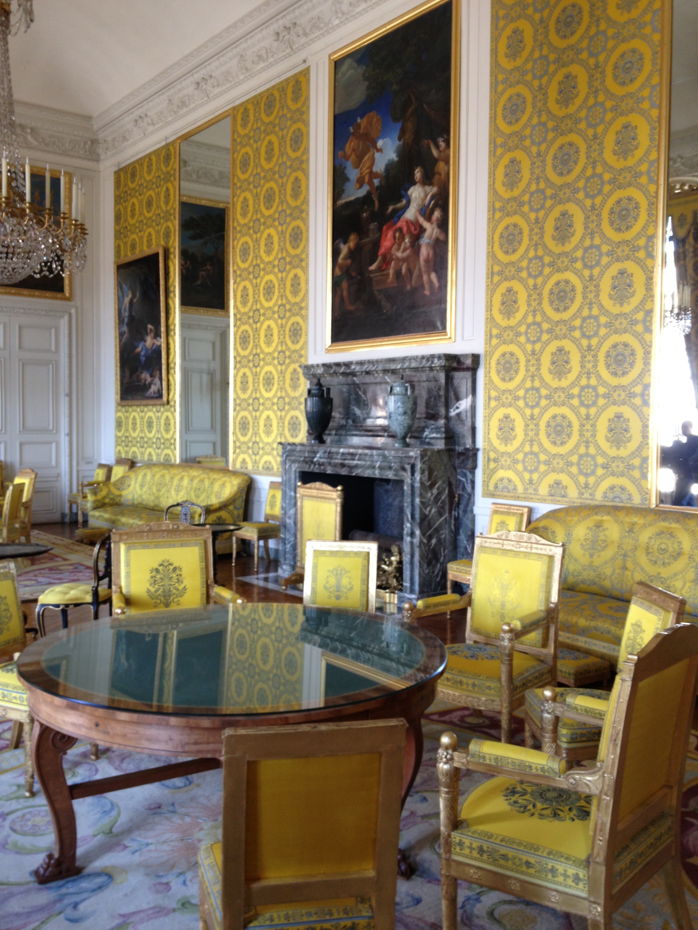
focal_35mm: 35
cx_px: 349
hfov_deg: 40.7
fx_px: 941
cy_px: 465
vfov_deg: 52.6
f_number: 2.4
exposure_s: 1/20
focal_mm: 4.28
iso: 64
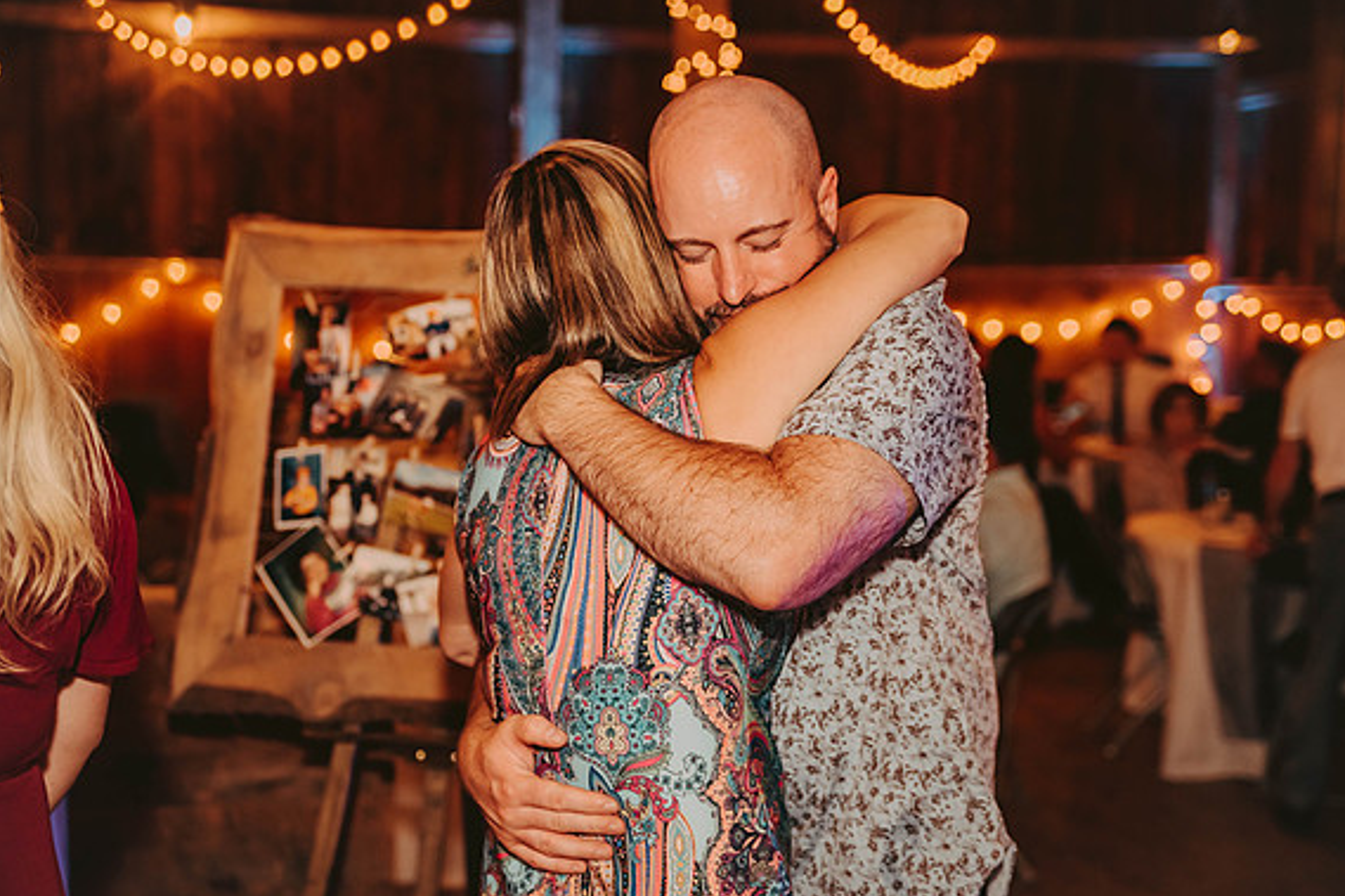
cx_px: 683
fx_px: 1979
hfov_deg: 37.5
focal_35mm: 53
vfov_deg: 25.5
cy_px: 448
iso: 1250
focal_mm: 52
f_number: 2.8
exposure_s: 1/125
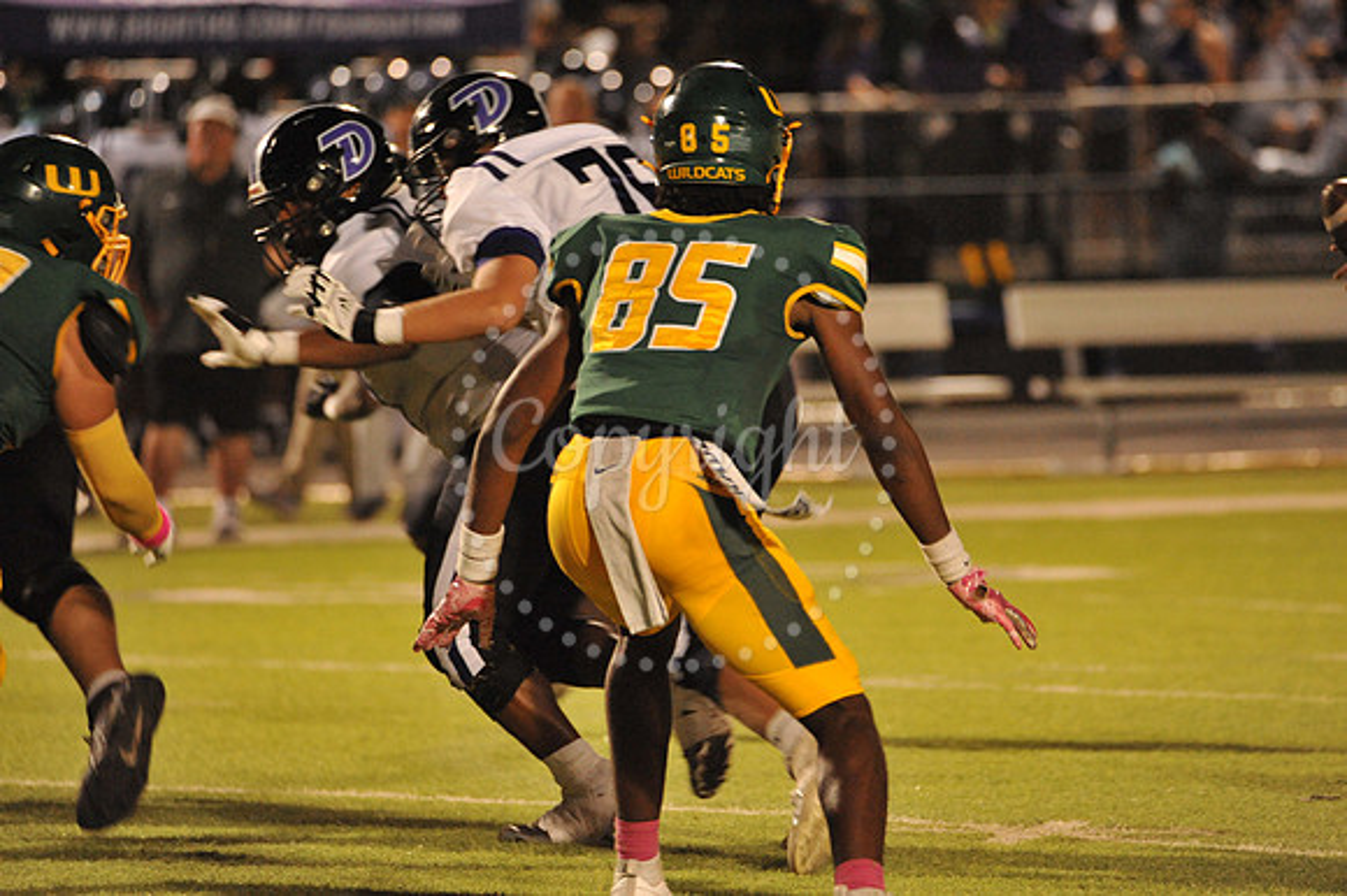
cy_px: 448
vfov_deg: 3.4
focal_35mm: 400
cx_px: 674
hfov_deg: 5.2
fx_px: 14958
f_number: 6.3
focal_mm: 400
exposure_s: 1/160
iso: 6400
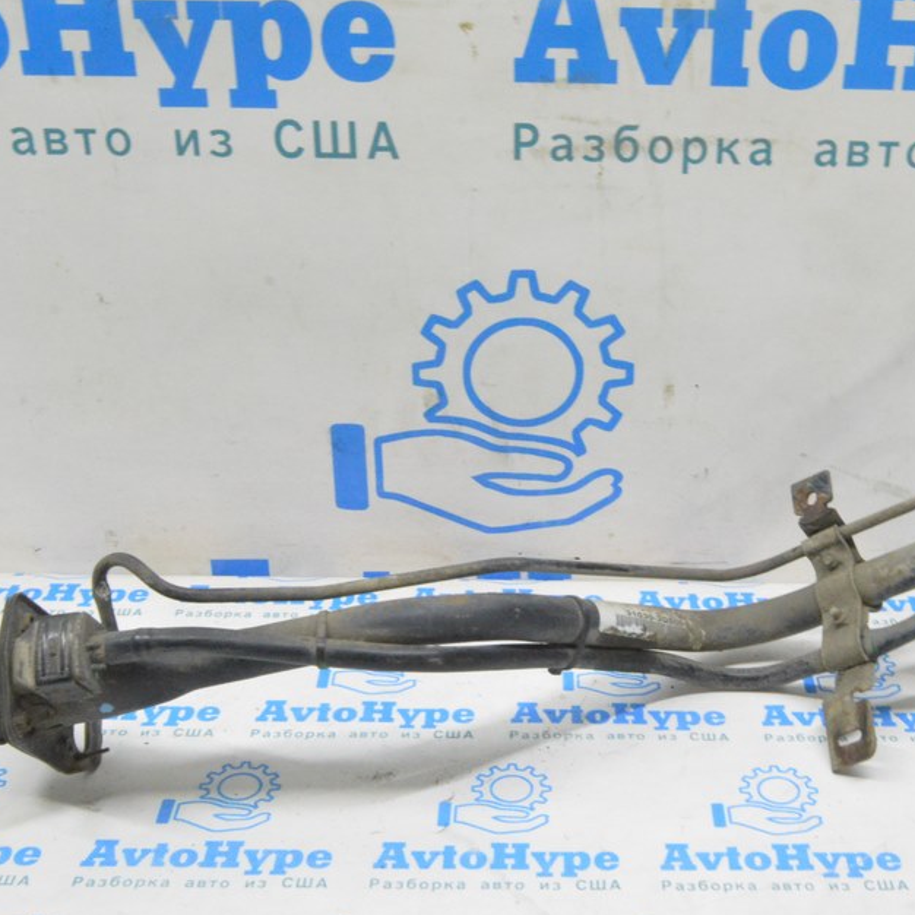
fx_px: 1495
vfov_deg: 34.0
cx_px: 608
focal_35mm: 50
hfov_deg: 33.7
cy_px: 461
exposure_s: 1/15
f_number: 20
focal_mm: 24
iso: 6400
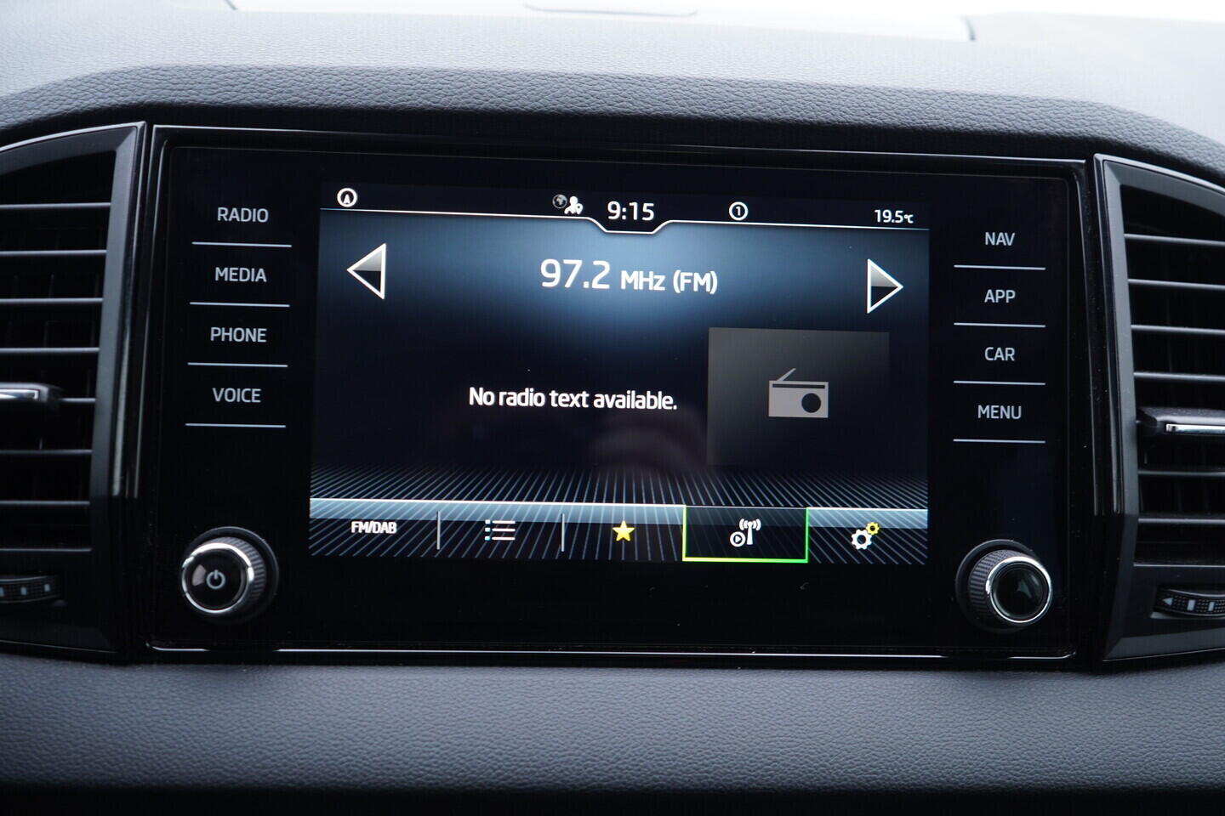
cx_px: 612
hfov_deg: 53.1
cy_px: 408
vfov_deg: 36.9
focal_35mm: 36
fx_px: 1225
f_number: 2.8
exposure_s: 1/40
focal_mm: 24
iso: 250
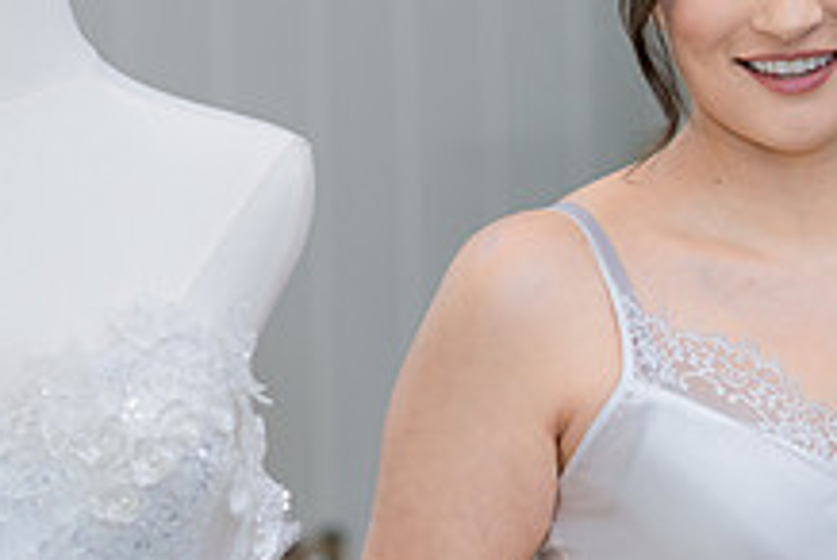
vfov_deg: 5.9
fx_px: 5471
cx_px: 449
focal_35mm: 235
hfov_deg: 8.7
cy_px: 251
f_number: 2
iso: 640
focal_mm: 85
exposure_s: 1/200
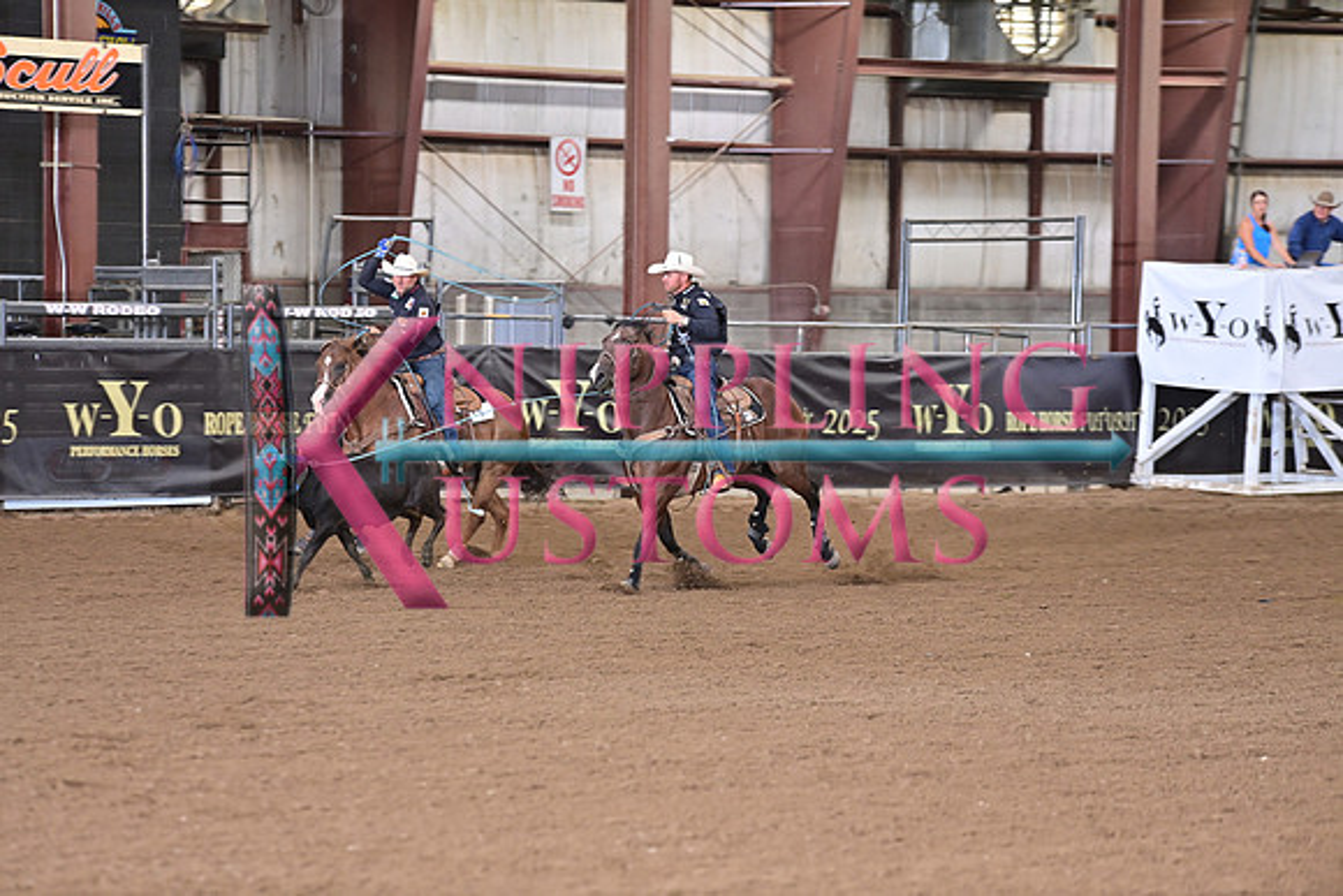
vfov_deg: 7.4
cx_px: 672
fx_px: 6903
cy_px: 448
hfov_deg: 11.1
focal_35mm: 185
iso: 2500
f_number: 3.5
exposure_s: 1/250
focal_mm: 185
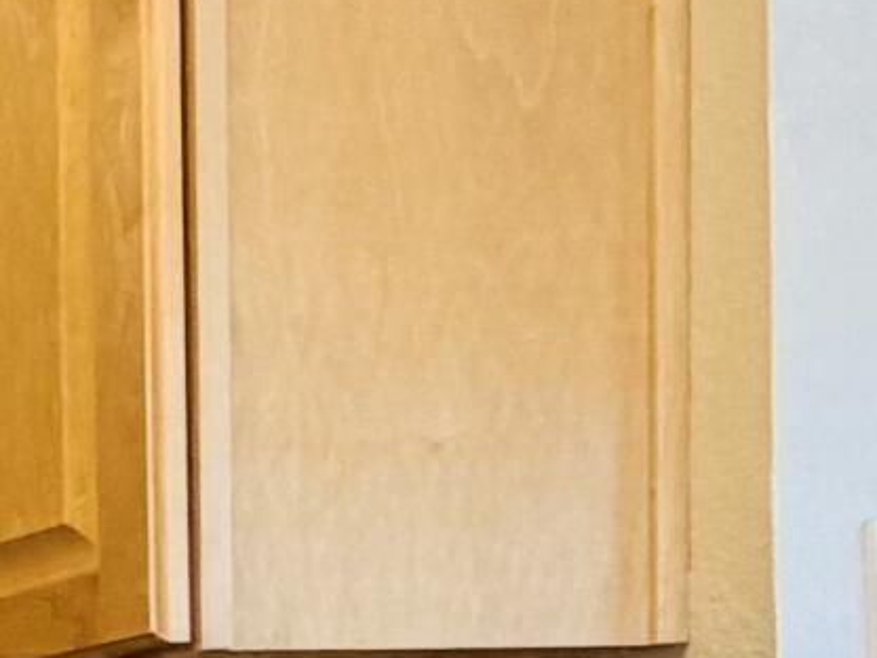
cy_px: 1061
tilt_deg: +0.4
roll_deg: -1.3
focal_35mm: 101
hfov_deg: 11.5
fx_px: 2559
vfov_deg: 13.6
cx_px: -1729
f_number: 2.2
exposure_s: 1/64
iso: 125
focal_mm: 2.22
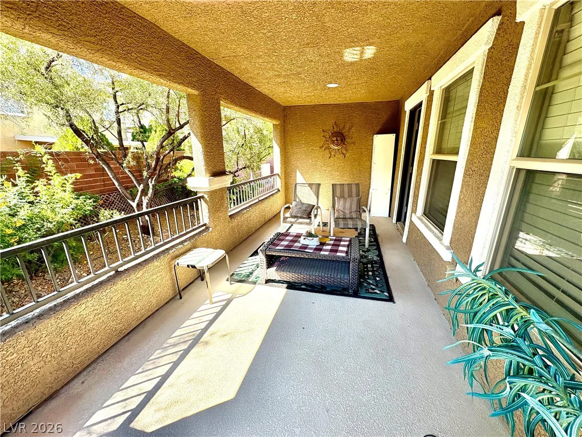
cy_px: 218
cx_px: 291
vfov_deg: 85.7
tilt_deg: -15.3
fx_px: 235
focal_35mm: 14
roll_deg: +0.8
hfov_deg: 102.1
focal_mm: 2.22
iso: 64
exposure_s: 1/341
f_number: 2.2
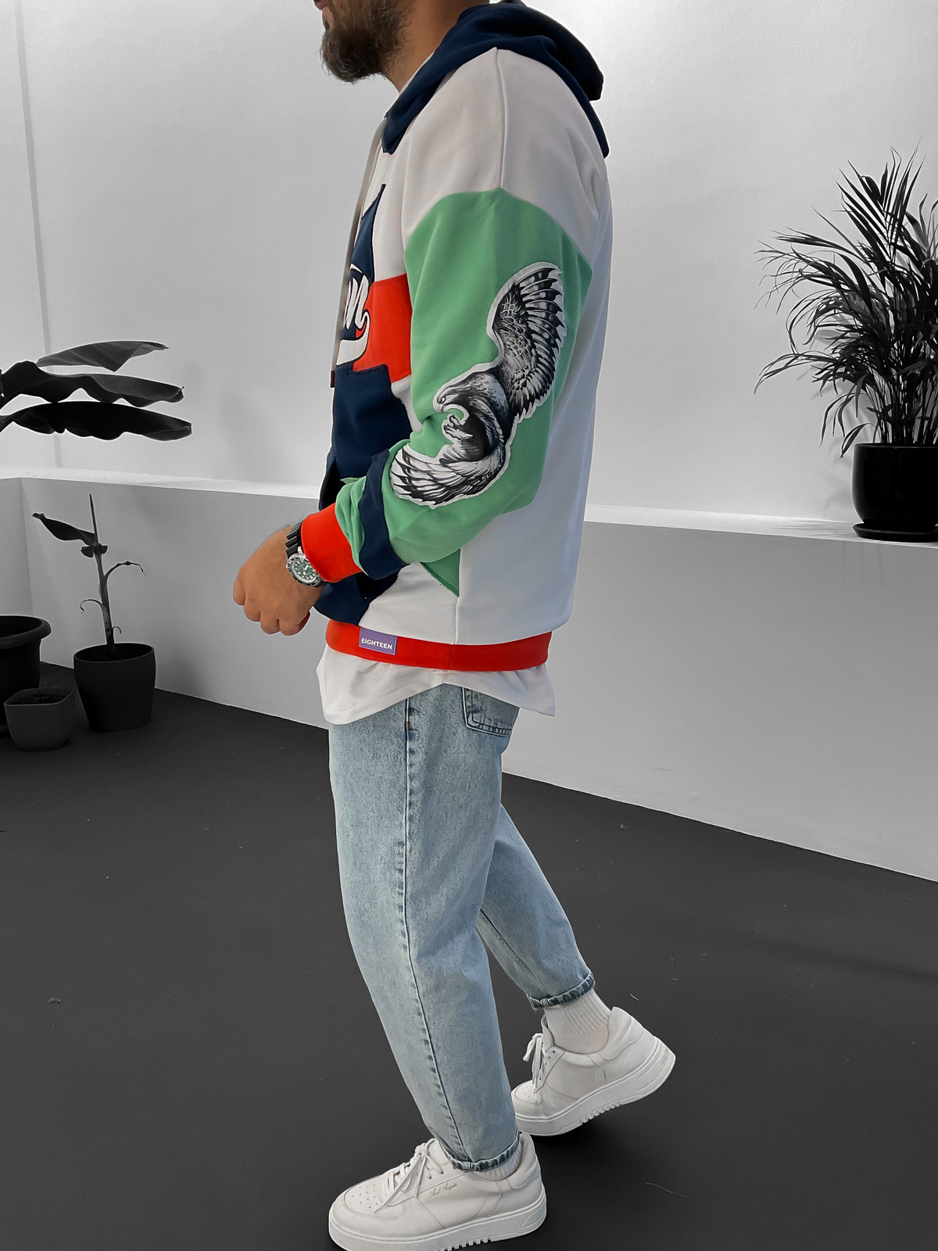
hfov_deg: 48.2
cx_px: 469
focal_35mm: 29
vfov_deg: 61.7
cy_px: 626
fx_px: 1048
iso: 50
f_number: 1.8
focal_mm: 3
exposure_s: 1/100
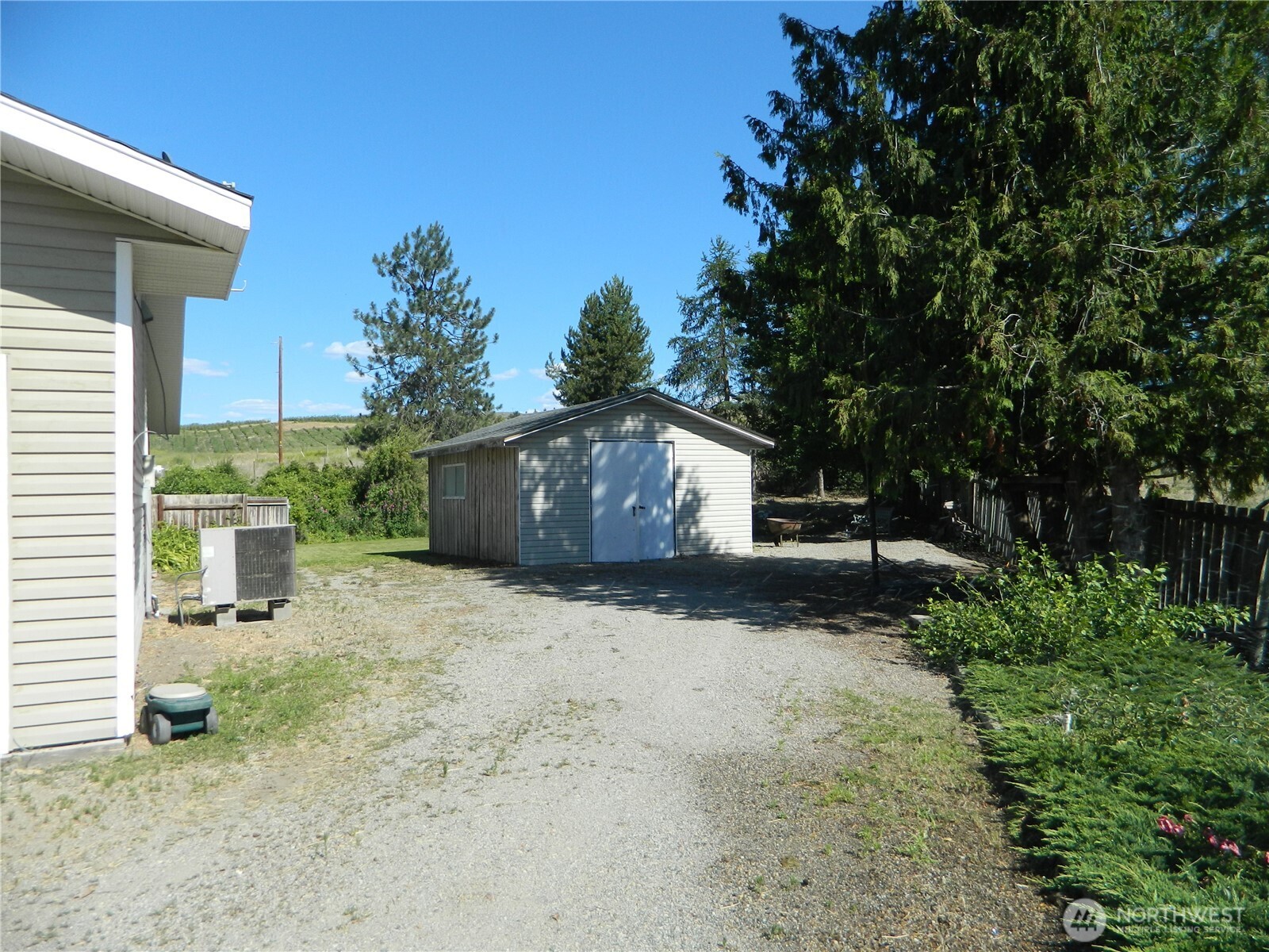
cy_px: 476
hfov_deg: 69.4
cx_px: 634
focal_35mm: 25
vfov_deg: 54.9
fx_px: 916
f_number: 8.7
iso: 80
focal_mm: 4.5
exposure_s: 1/125
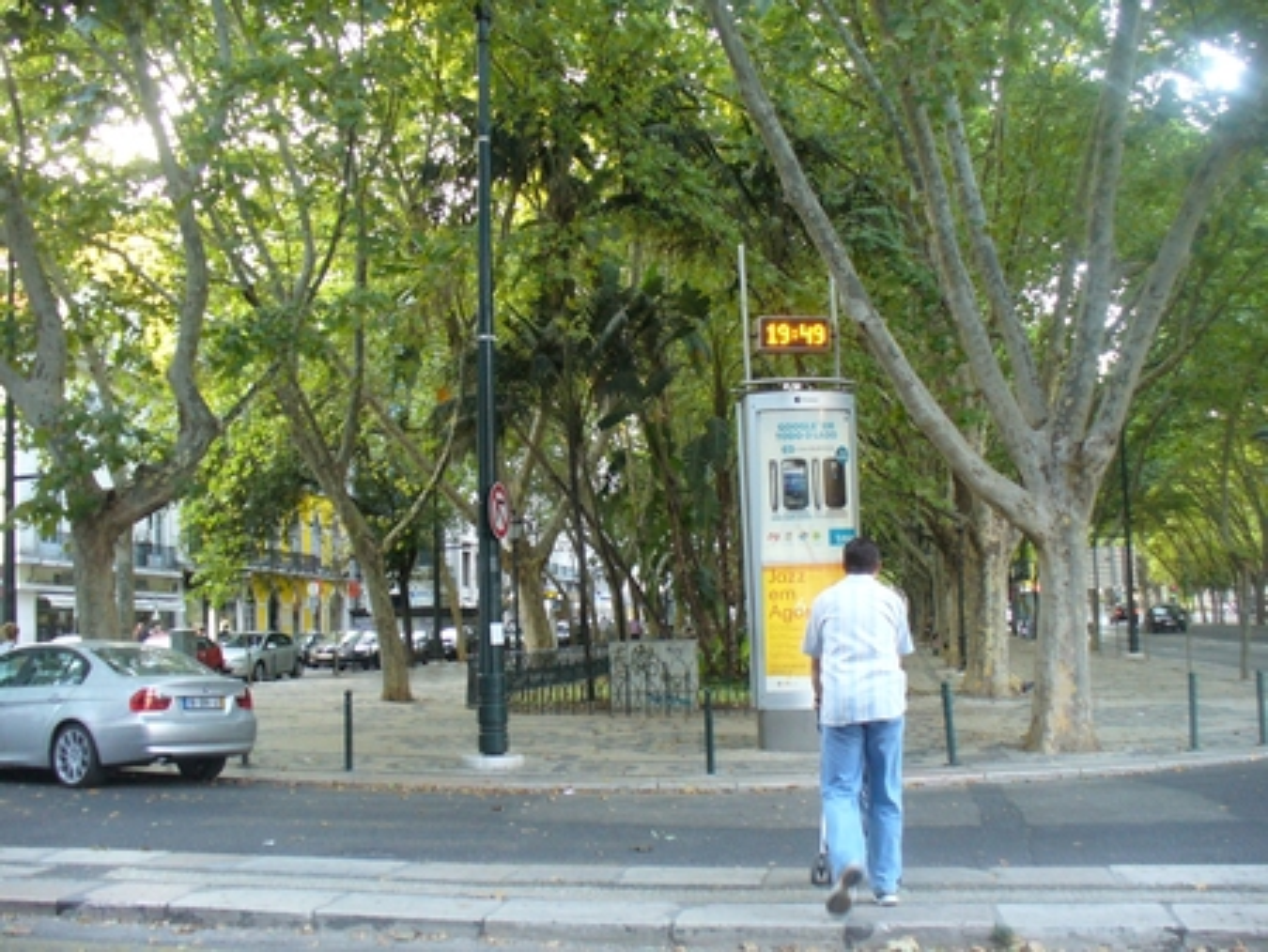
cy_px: 476
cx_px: 634
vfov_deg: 38.7
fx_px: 1356
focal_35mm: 37
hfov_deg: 50.1
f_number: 2.8
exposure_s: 1/25
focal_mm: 6.1
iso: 200
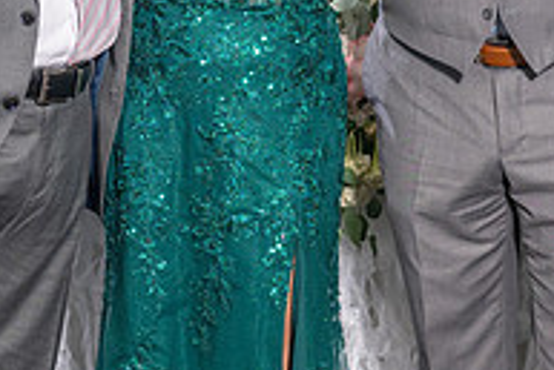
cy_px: 72
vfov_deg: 8.4
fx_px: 2510
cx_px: 329
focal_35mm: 163
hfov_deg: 12.6
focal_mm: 34
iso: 400
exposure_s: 1/160
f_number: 3.5
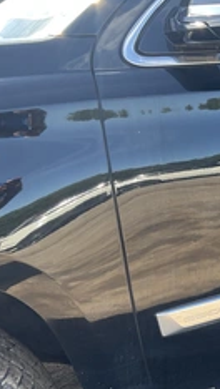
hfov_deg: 19.8
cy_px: 206
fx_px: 559
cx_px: 313
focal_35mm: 54
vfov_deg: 38.5
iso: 20
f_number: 1.8
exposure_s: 1/122
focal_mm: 3
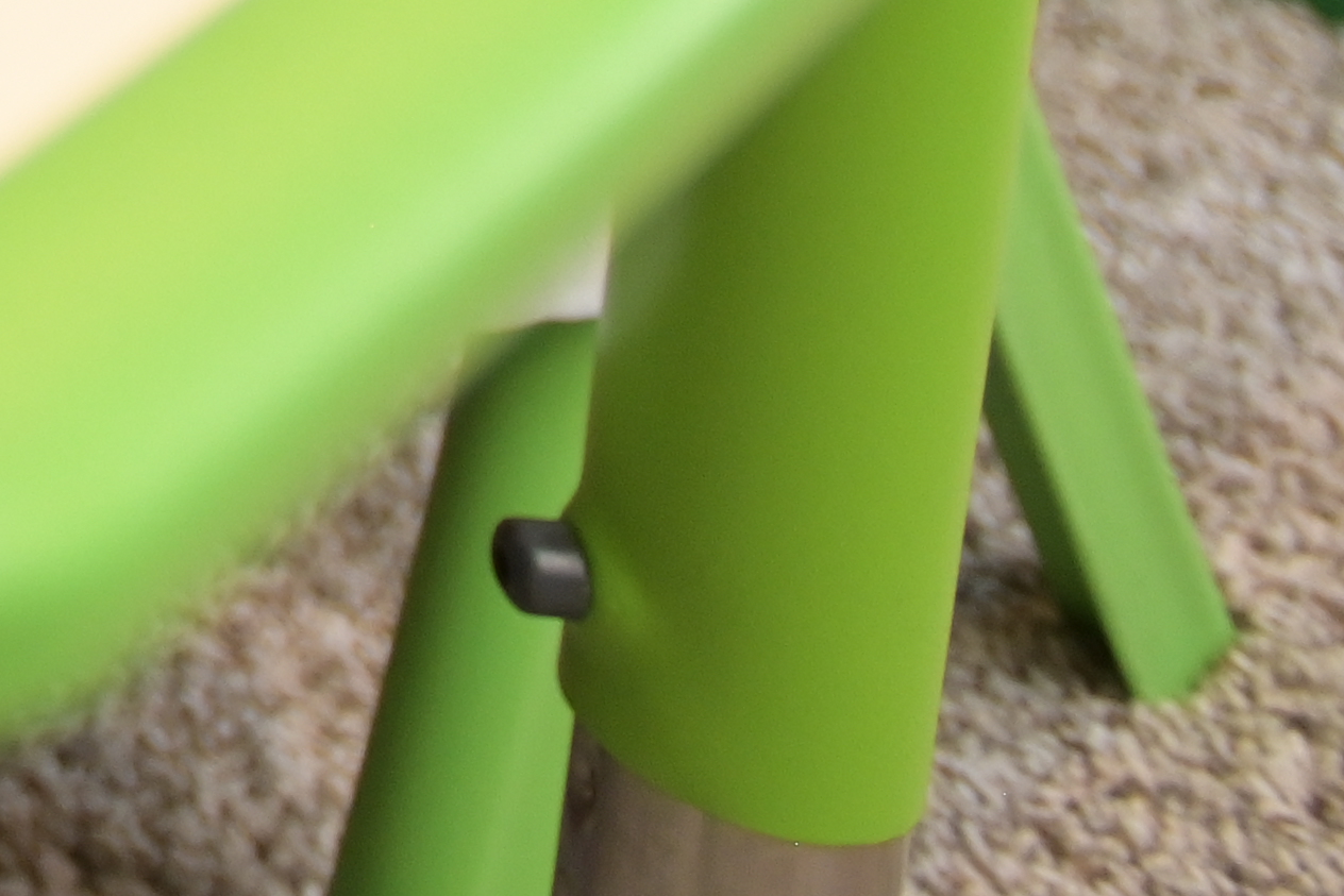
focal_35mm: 111
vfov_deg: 9.6
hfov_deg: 12.3
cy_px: -1780
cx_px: -2297
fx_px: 4144
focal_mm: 17
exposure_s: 1/100
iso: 800
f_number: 2.8
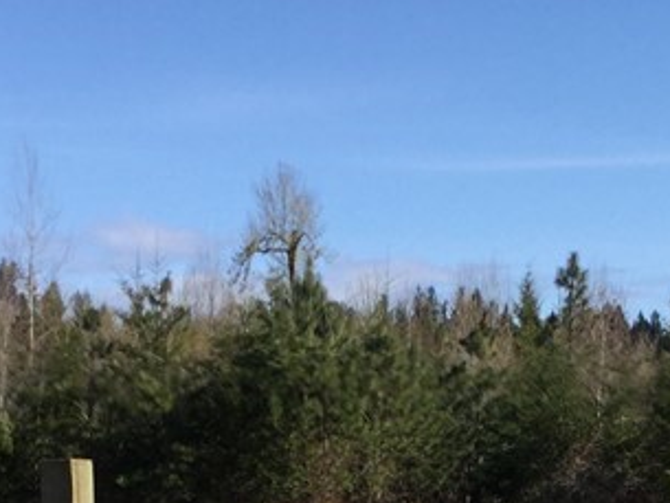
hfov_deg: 18.7
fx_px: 2014
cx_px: 518
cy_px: 703
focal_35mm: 104
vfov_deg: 13.6
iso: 25
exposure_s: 1/1148
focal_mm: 3.3
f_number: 2.4
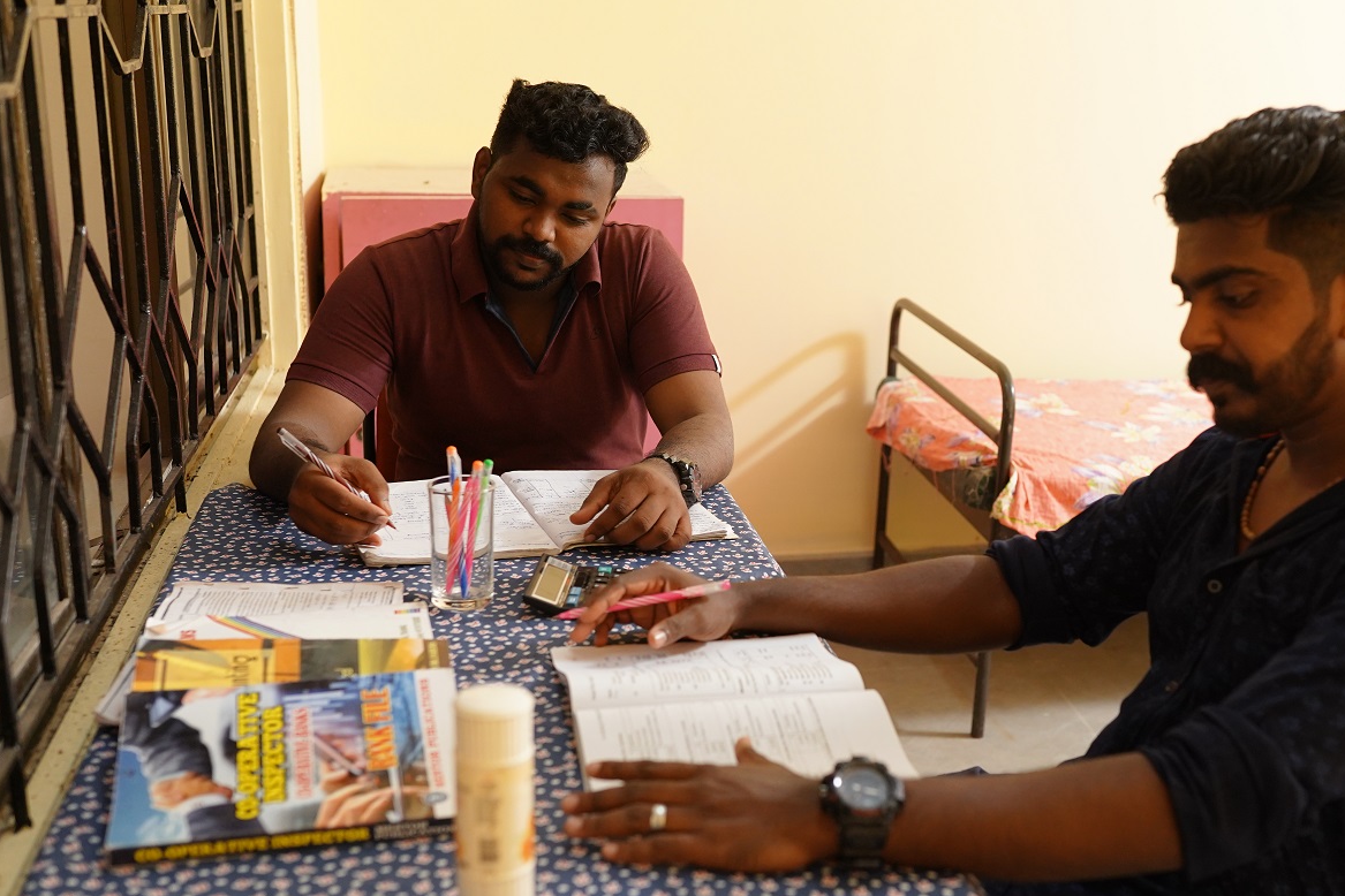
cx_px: 841
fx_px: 1681
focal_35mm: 45
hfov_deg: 43.3
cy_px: 481
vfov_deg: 29.9
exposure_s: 1/500
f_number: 2.8
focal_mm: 35
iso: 1600
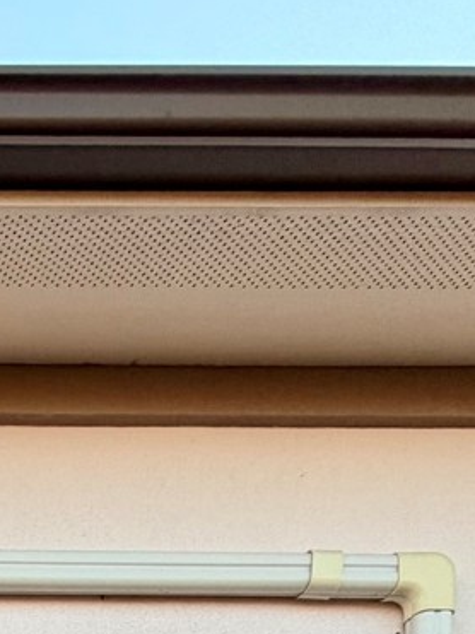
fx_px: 1062
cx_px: -359
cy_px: 1247
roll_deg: -0.7
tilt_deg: -1.0
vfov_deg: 19.6
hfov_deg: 19.5
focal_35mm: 58
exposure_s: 1/121
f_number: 2.2
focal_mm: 2.22
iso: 50
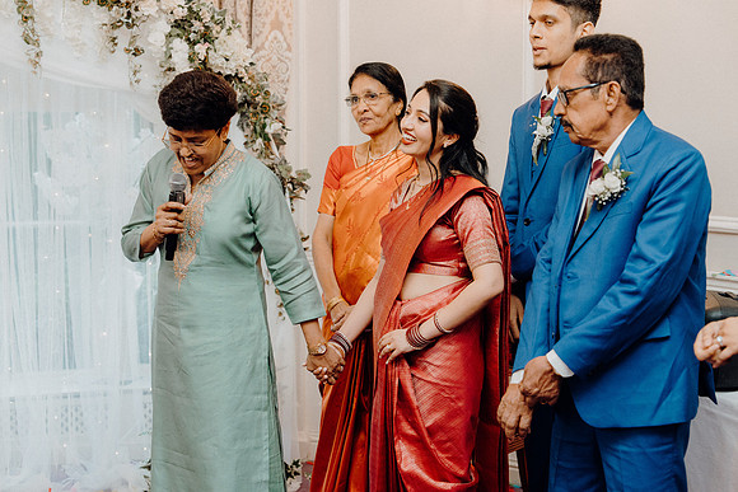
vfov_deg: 23.4
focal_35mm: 58
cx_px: 369
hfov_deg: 34.5
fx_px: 1189
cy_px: 246
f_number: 3.5
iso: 2500
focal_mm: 58
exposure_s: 1/200
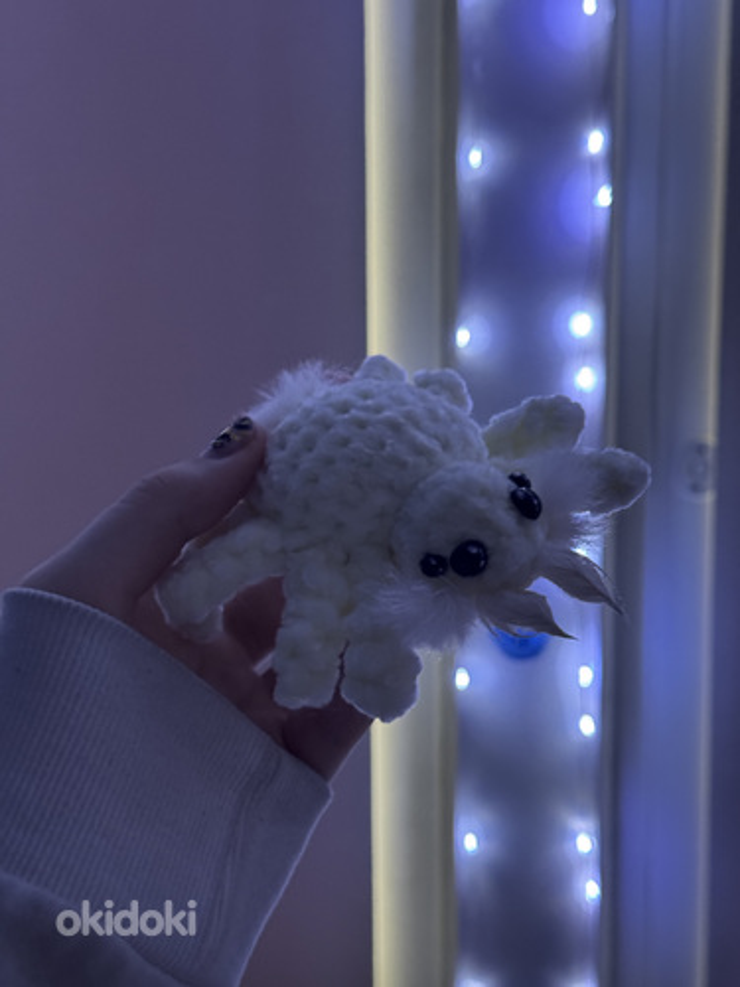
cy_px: 494
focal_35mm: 48
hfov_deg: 30.3
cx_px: 370
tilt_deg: -7.4
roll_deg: +0.3
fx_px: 1368
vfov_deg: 39.7
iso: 400
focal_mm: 6.76
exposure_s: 1/25
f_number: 1.78
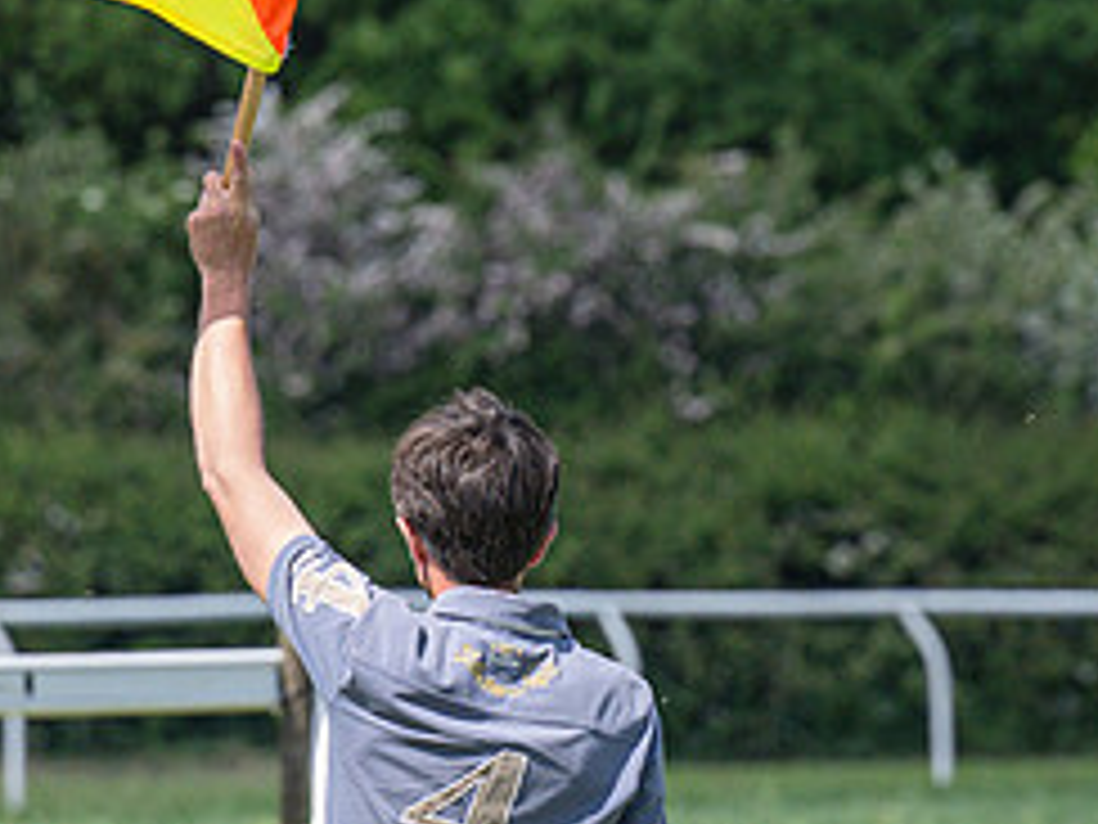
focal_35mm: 681
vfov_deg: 2.2
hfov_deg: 2.9
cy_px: 516
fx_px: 21601
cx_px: 494
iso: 400
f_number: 4
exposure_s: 1/2000
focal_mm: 135
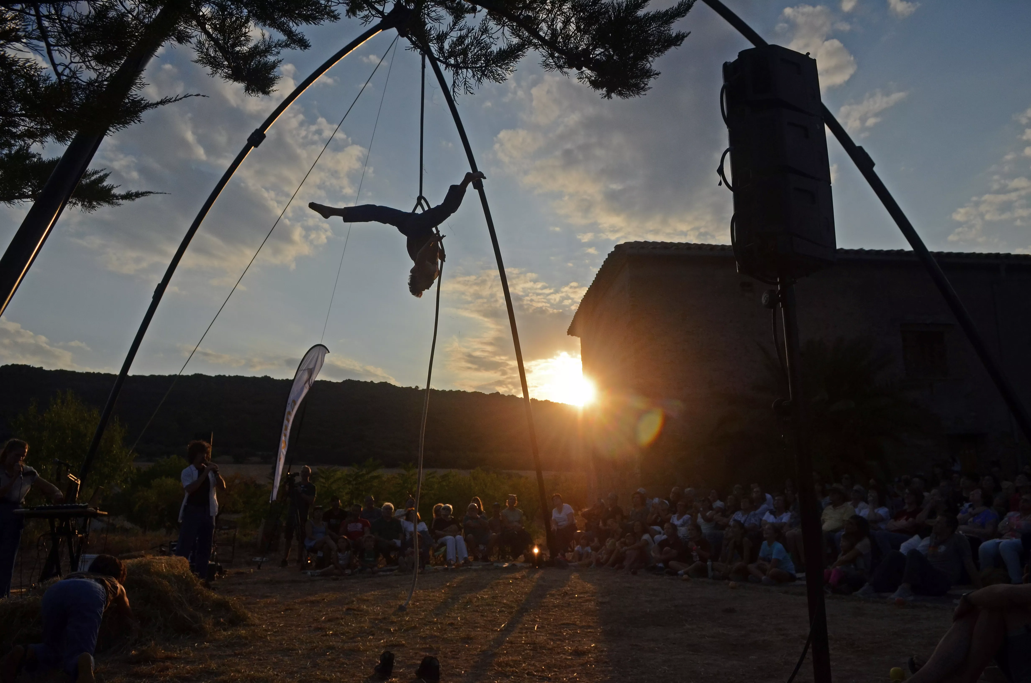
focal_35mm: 26
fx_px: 729
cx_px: 516
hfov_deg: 70.5
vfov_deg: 50.2
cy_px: 342
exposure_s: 1/6400
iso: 400
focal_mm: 17
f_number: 5
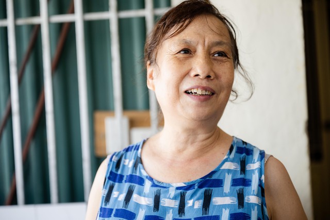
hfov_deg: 29.2
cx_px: 165
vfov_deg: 19.7
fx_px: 633
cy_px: 110
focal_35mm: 69
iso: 800
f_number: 2.8
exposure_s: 1/250
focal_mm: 69
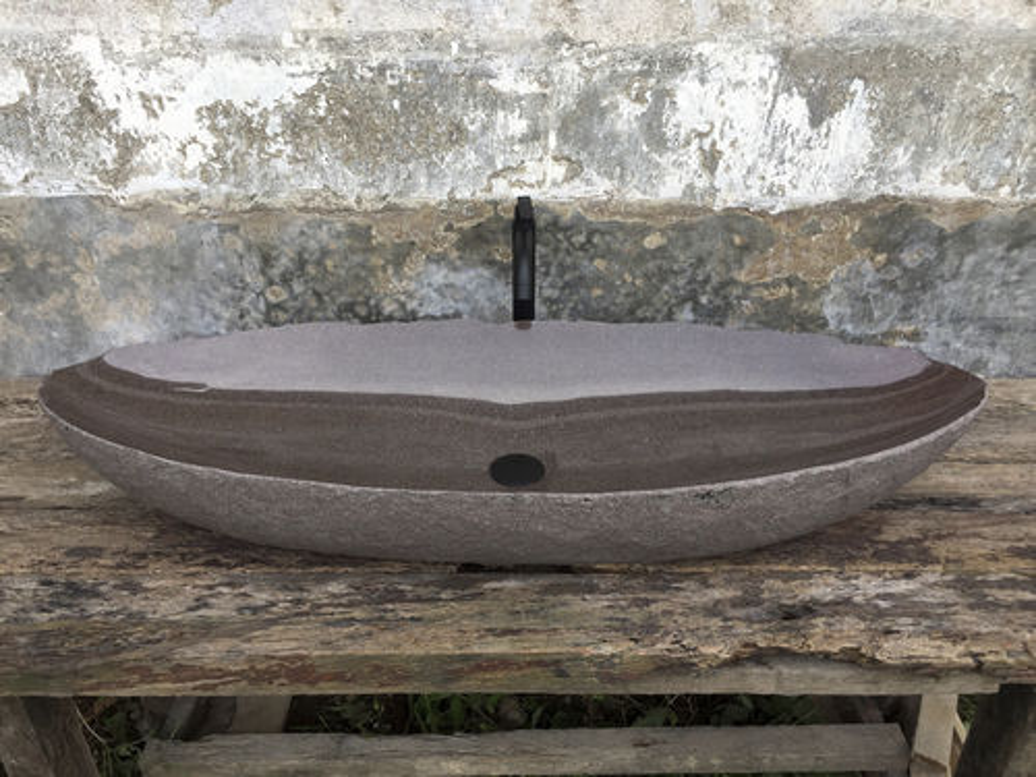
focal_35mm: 29
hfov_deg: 61.7
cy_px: 388
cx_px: 518
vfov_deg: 48.2
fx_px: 868
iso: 32
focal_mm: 4.15
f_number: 2.2
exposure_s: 1/549
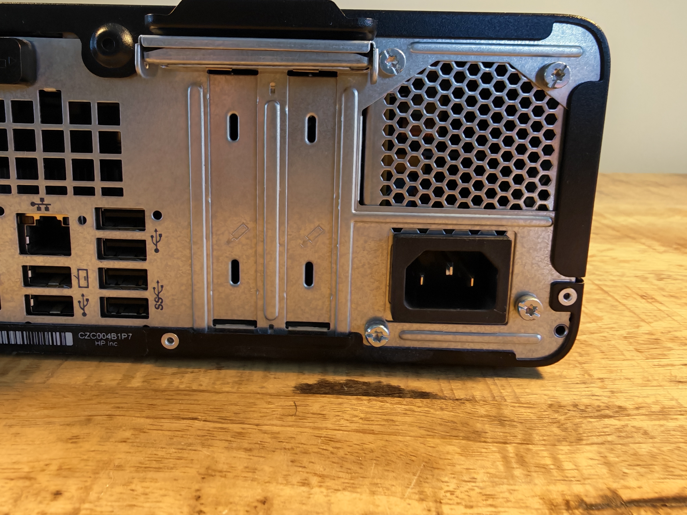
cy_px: 258
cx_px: 344
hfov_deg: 73.9
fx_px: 456
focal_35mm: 23
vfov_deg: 58.9
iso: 200
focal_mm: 1.82
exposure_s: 1/33
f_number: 2
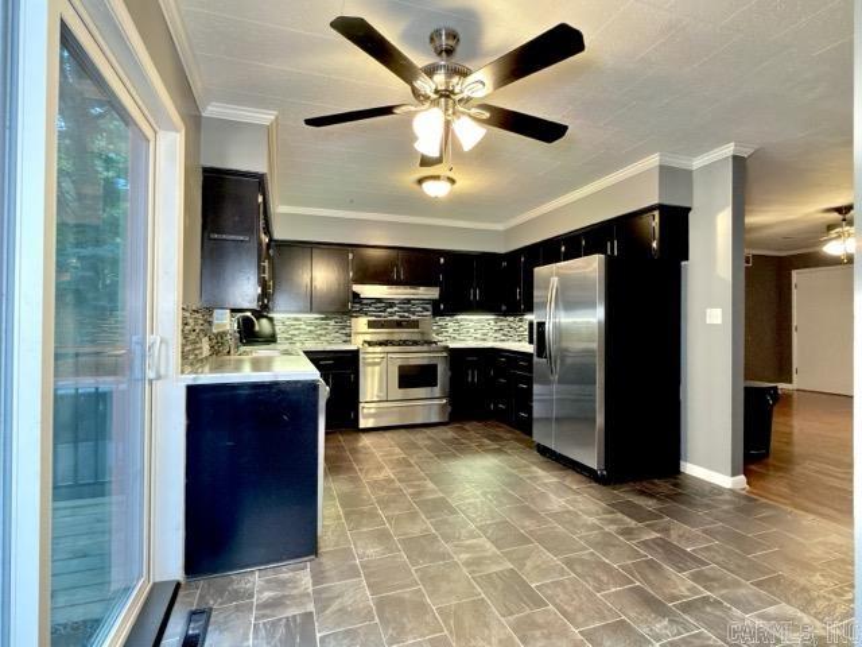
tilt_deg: +0.3
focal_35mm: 17
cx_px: 431
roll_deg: -0.2
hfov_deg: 91.0
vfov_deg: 74.7
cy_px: 324
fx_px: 423
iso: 400
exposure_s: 1/17
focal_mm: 2.22
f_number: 2.2
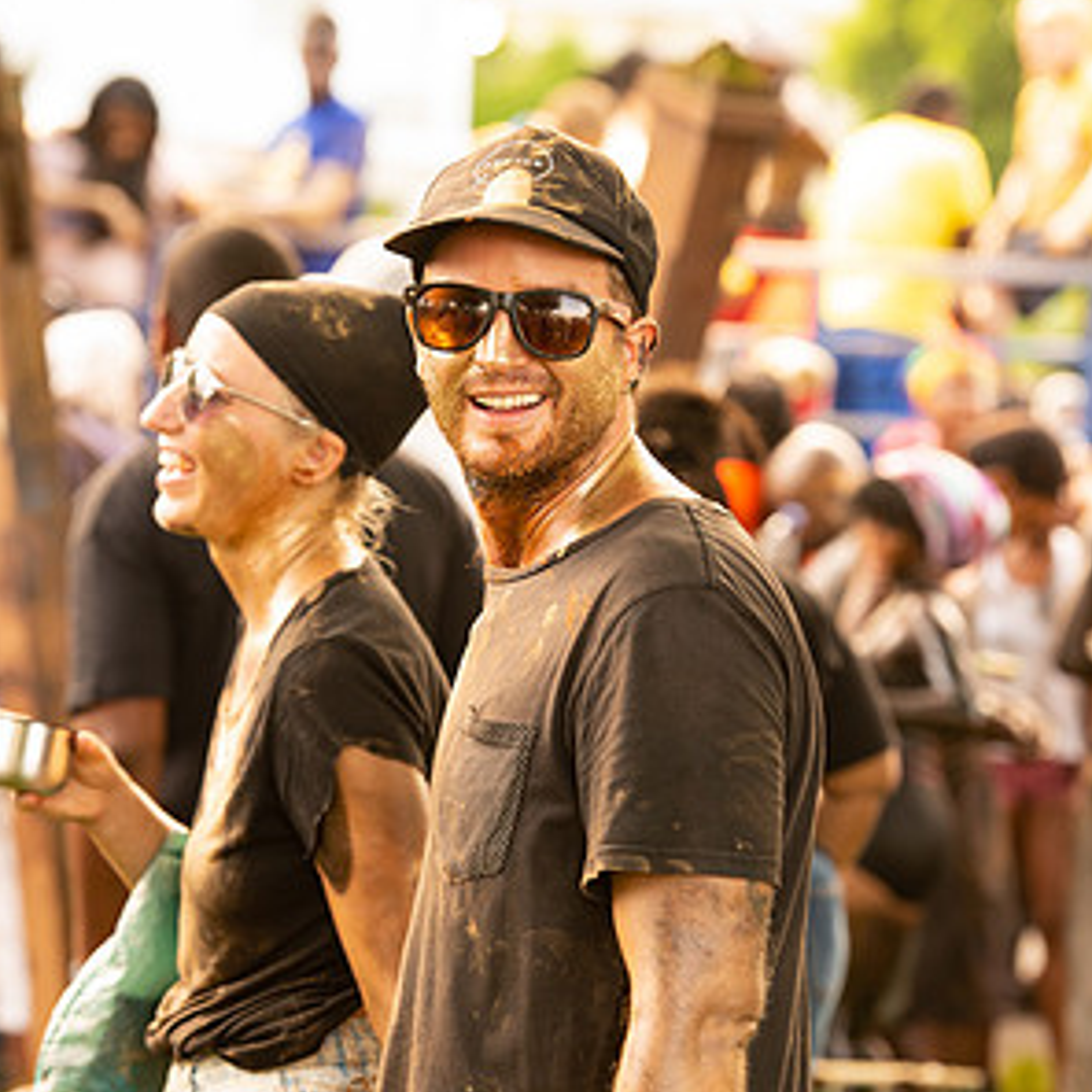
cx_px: 544
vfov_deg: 10.4
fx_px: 5996
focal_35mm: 168
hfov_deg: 10.4
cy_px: 657
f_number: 5
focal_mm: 130
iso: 1000
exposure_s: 1/200
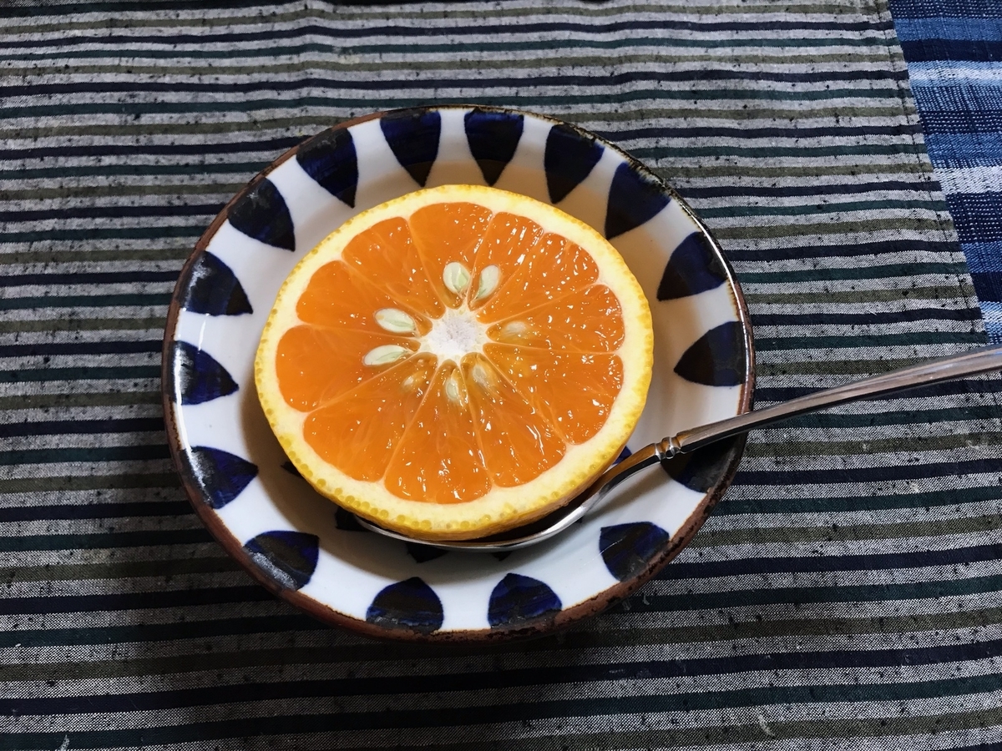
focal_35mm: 28
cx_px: 501
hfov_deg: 63.4
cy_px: 376
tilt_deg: -65.1
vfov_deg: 49.7
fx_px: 810
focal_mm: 3.99
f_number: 1.8
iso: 40
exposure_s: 1/16
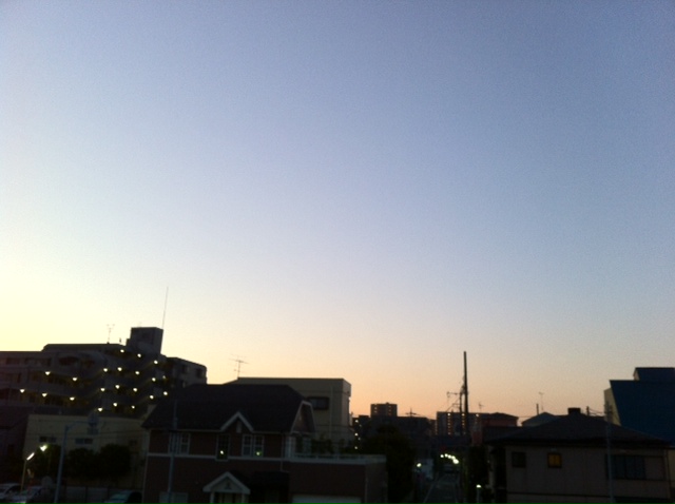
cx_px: 338
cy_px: 252
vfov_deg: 40.6
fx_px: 681
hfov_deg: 52.7
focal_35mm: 35
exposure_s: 1/30
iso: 80
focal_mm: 3.85
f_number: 2.8
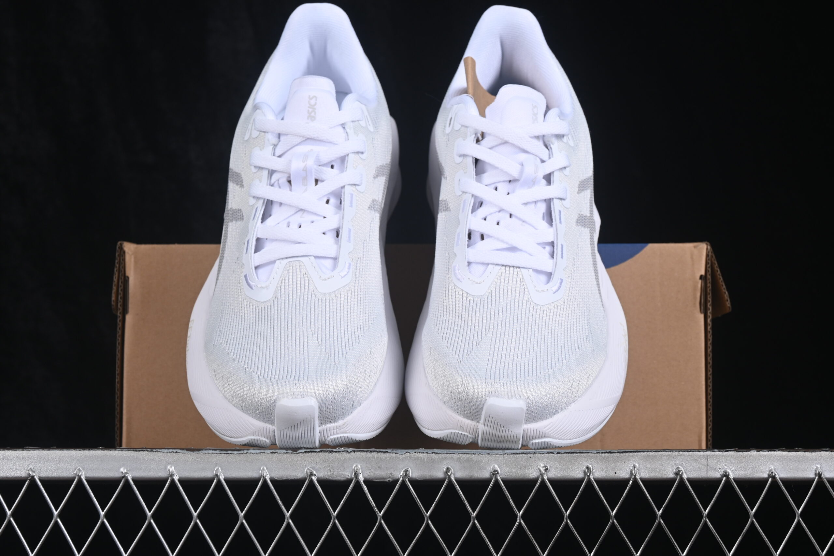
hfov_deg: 27.0
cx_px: 417
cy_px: 278
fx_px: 1737
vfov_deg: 18.2
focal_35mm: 75
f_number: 8
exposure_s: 1/80
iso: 160
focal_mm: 50
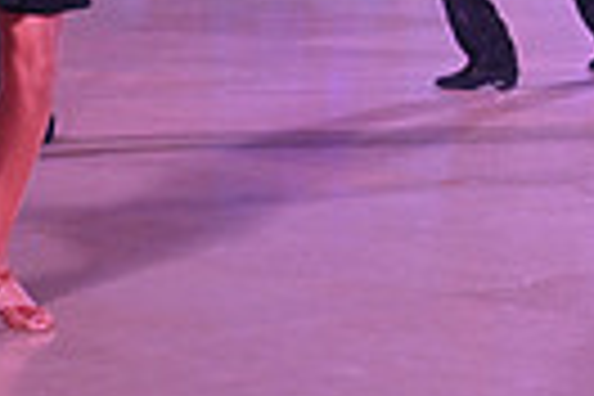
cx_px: 738
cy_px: -137
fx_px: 2755
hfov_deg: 12.0
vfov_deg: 8.1
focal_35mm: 167
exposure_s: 1/400
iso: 2200
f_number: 5
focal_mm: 38
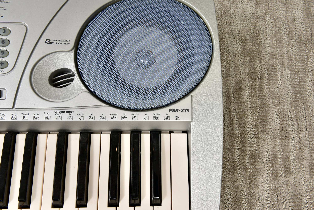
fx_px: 297
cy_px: 105
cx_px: 157
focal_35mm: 34
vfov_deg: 38.9
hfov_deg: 55.8
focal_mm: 34
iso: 100
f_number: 14
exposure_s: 1/60
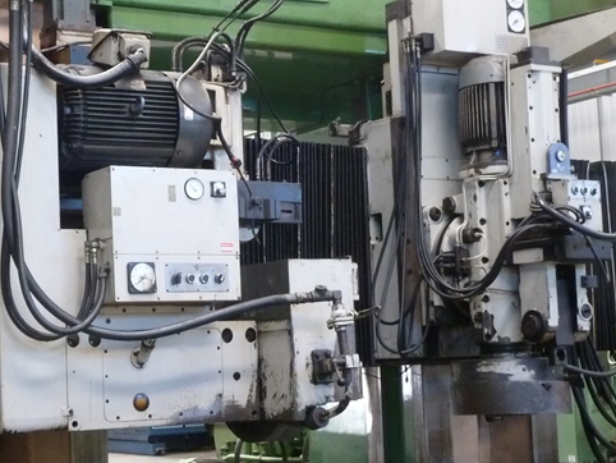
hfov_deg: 26.4
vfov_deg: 20.2
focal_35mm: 73
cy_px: 255
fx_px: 1300
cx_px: 183
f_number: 3.7
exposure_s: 1/15
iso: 400
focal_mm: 7.3
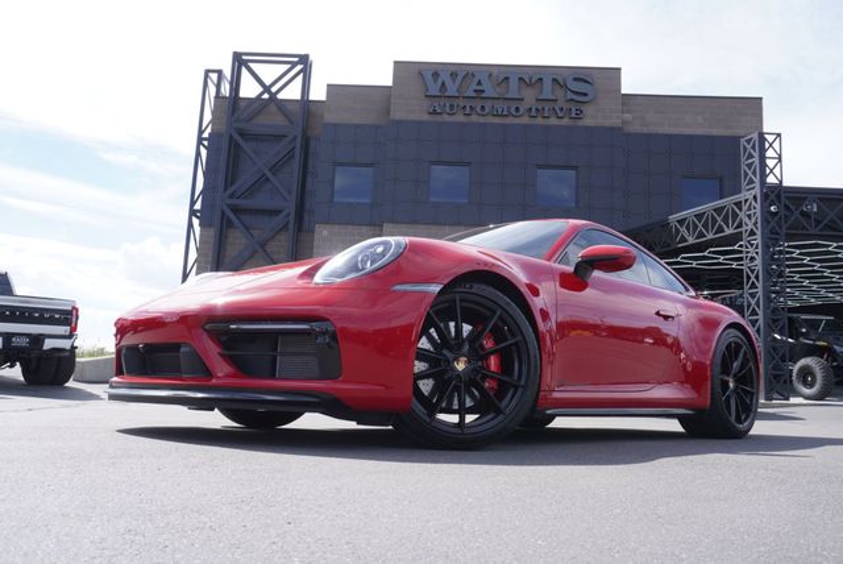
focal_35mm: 30
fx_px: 703
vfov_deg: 43.7
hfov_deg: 61.9
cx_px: 422
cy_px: 282
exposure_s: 1/160
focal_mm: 20
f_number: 6.3
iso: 100
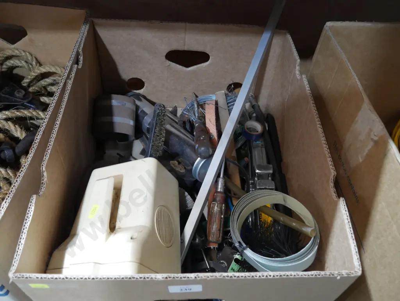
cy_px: 150
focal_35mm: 30
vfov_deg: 46.8
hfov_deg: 59.9
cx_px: 200
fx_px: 347
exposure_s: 1/60
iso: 1600
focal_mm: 15
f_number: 3.6
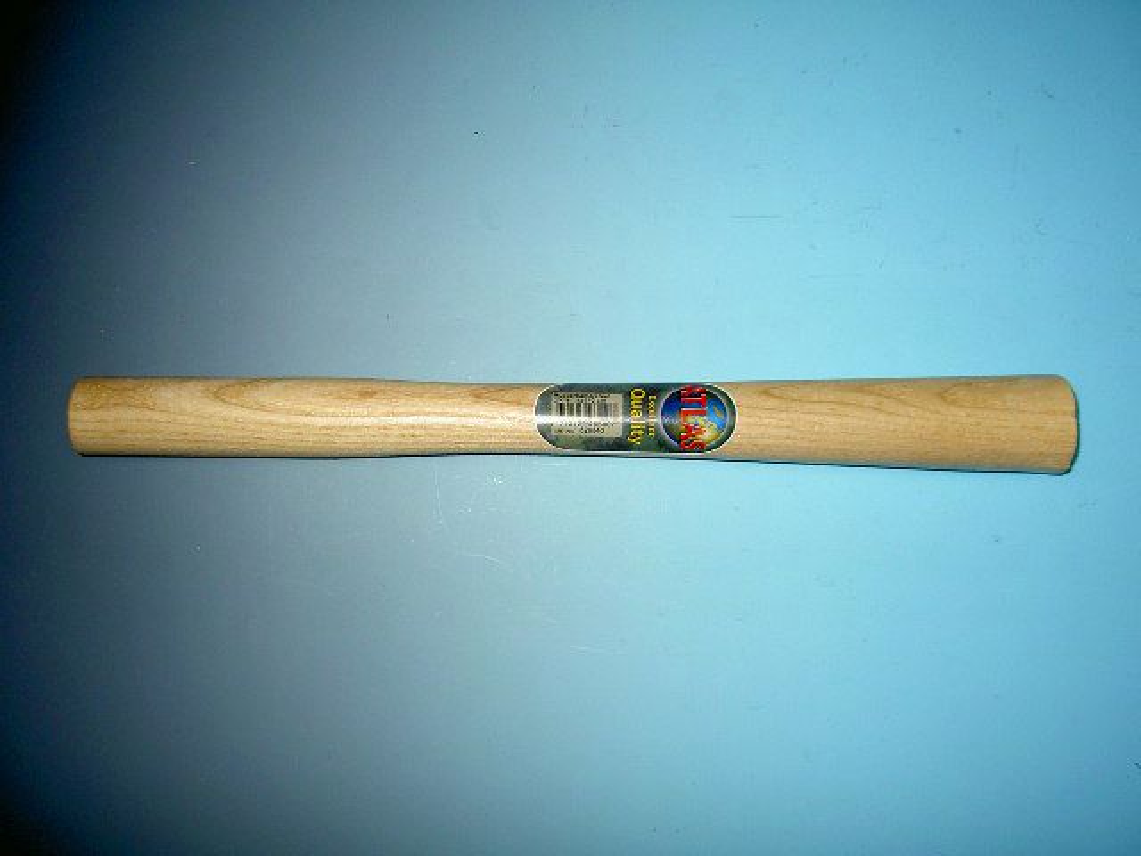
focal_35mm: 34
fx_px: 1121
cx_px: 570
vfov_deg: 41.8
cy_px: 428
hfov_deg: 54.0
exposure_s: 1/60
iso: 100
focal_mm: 5.6
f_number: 2.8
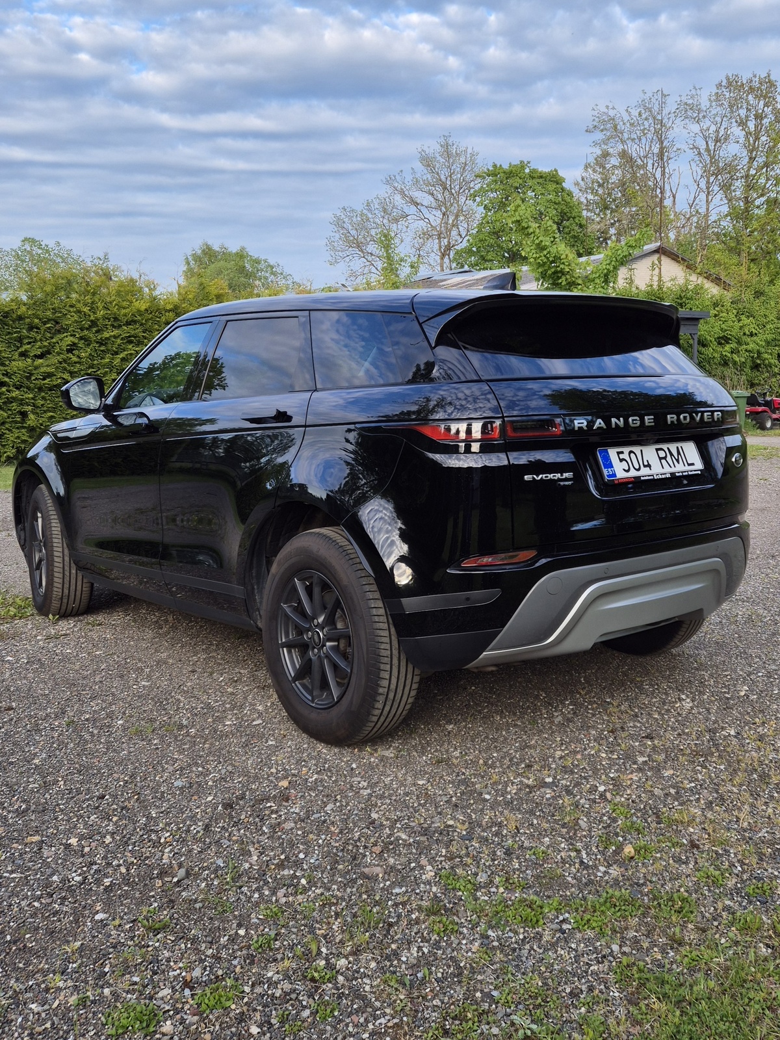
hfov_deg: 58.9
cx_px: 390
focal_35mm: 23
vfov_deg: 73.9
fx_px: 691
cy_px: 520
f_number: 1.8
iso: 25
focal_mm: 5.4
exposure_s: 1/385
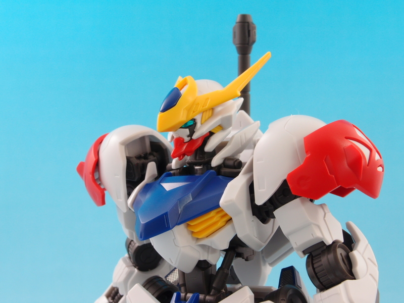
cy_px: 152
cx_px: 202
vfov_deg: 26.6
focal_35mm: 55
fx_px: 642
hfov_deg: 34.9
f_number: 8
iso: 100
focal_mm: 11.84
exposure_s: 1/1.3
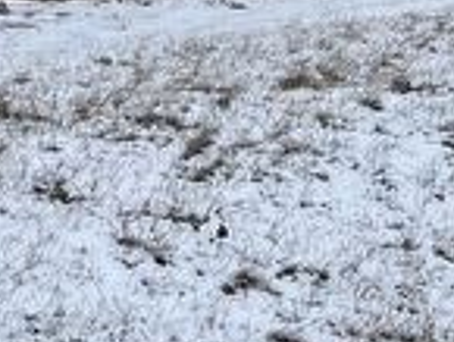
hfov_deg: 13.4
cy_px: -530
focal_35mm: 143
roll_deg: +2.0
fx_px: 1877
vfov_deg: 9.1
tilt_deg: +9.7
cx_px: 535
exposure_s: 1/842
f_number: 1.6
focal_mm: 5.1
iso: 32
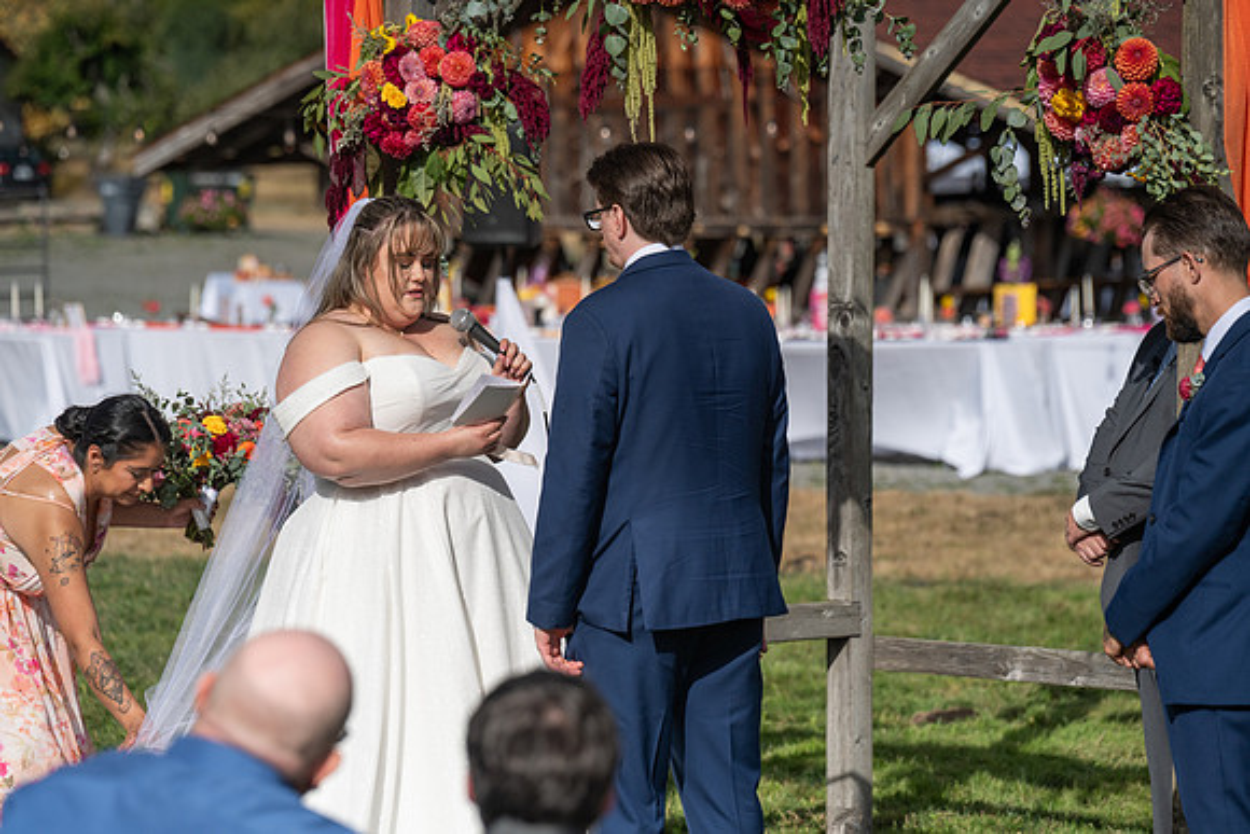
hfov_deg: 13.7
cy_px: 417
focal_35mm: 150
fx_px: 5209
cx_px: 625
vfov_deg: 9.2
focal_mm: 150
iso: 400
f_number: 4.5
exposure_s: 1/8000
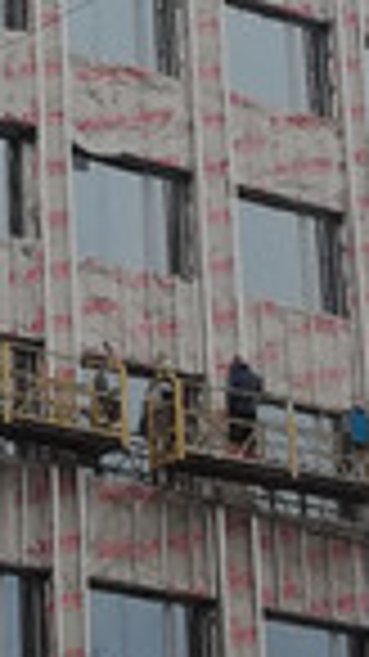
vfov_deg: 13.3
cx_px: -76
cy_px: 216
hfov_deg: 7.5
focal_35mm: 161
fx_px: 2804
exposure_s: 1/555
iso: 50
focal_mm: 3.79
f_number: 2
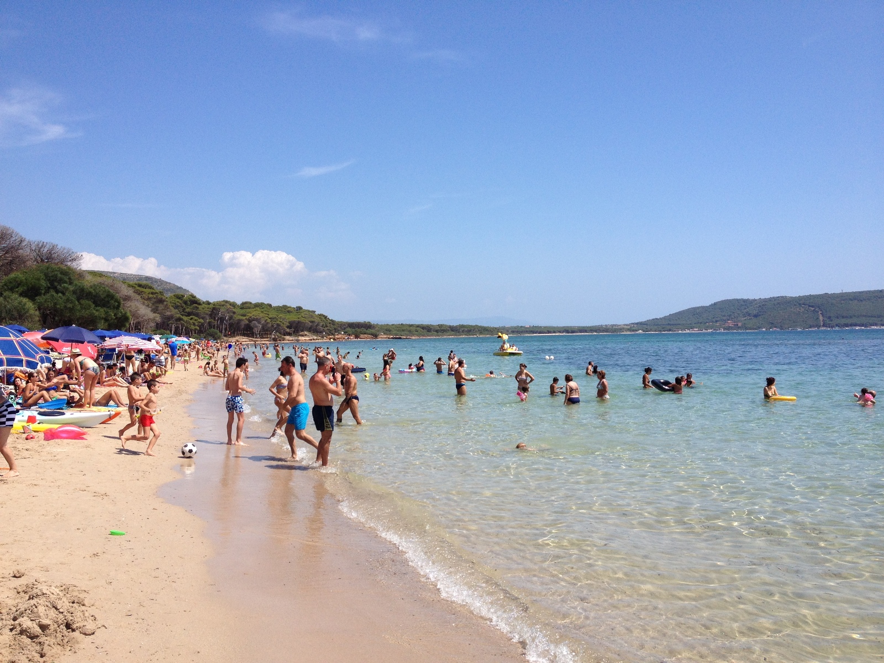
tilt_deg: -2.3
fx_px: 894
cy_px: 332
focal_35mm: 35
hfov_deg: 52.6
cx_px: 442
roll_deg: +1.6
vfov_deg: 40.7
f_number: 2.4
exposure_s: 1/2208
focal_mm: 4.28
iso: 50
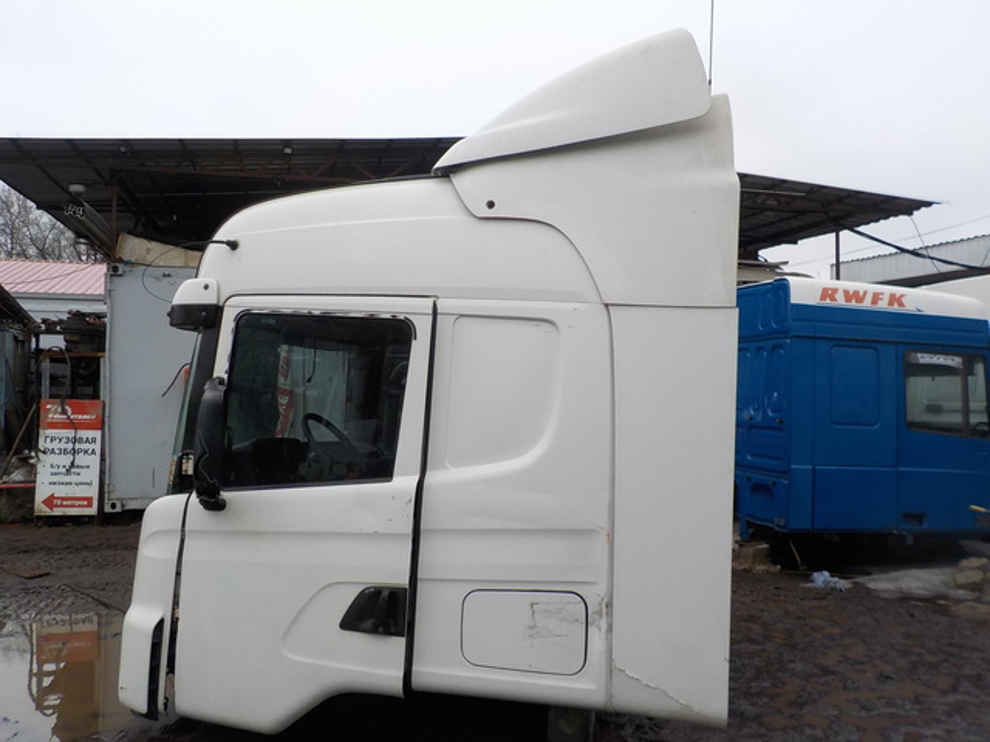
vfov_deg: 46.8
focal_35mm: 30
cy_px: 371
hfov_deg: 60.0
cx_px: 495
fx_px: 858
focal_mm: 4.1
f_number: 3.3
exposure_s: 1/800
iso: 125
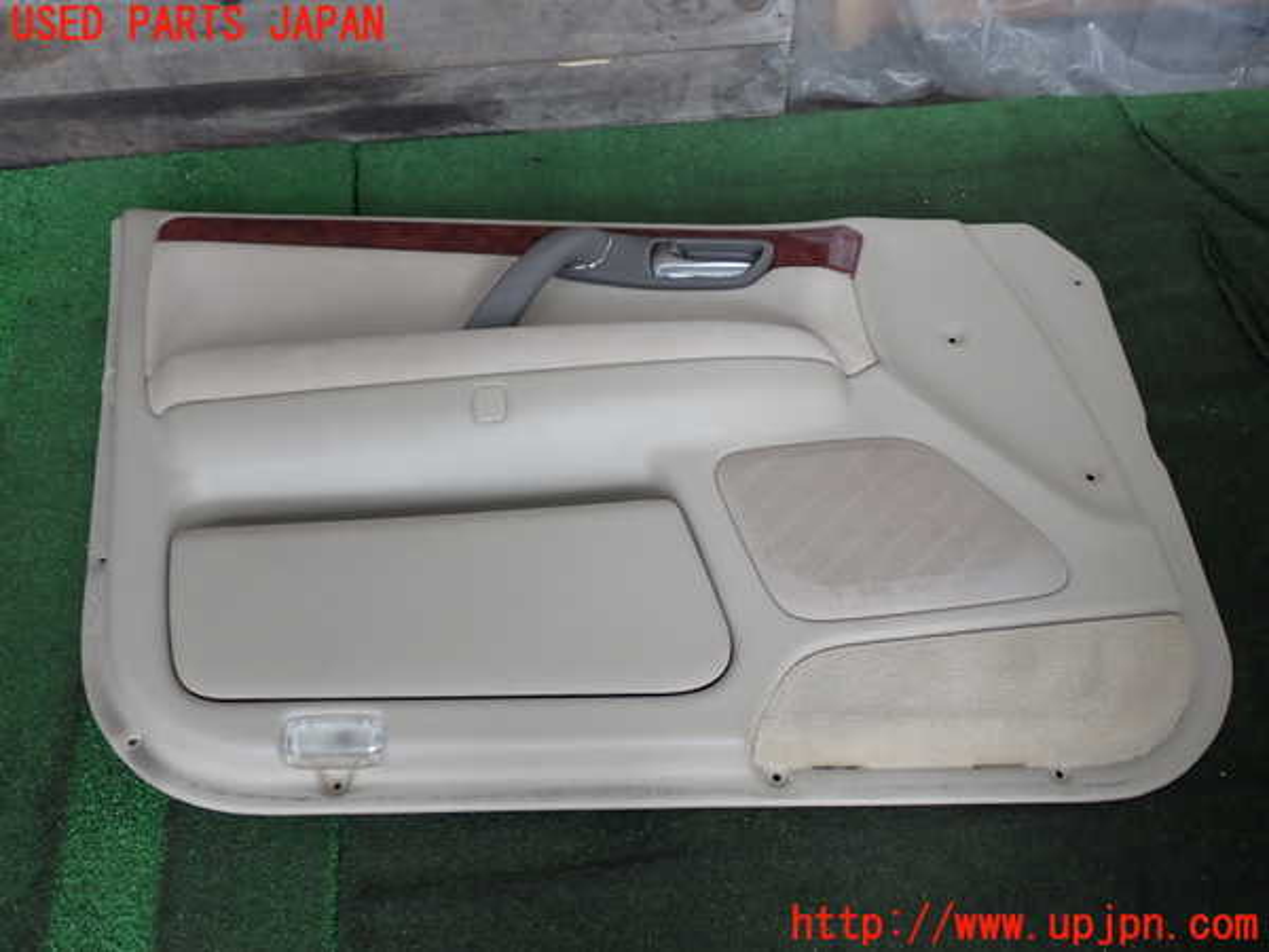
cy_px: 476
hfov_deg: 56.8
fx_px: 1173
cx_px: 634
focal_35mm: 32
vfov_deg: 44.2
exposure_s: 1/60
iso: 160
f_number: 2.4
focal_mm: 5.79
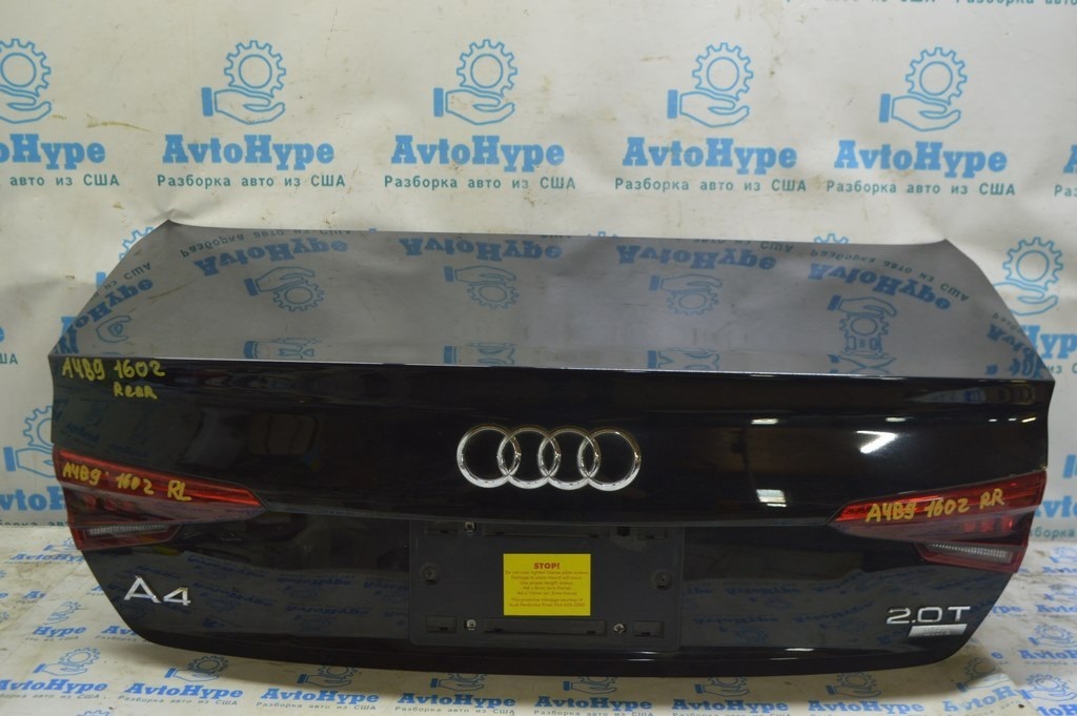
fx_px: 986
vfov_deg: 39.9
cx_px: 538
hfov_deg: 57.3
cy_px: 358
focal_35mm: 33
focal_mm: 22
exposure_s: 1/20
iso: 400
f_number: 5.6
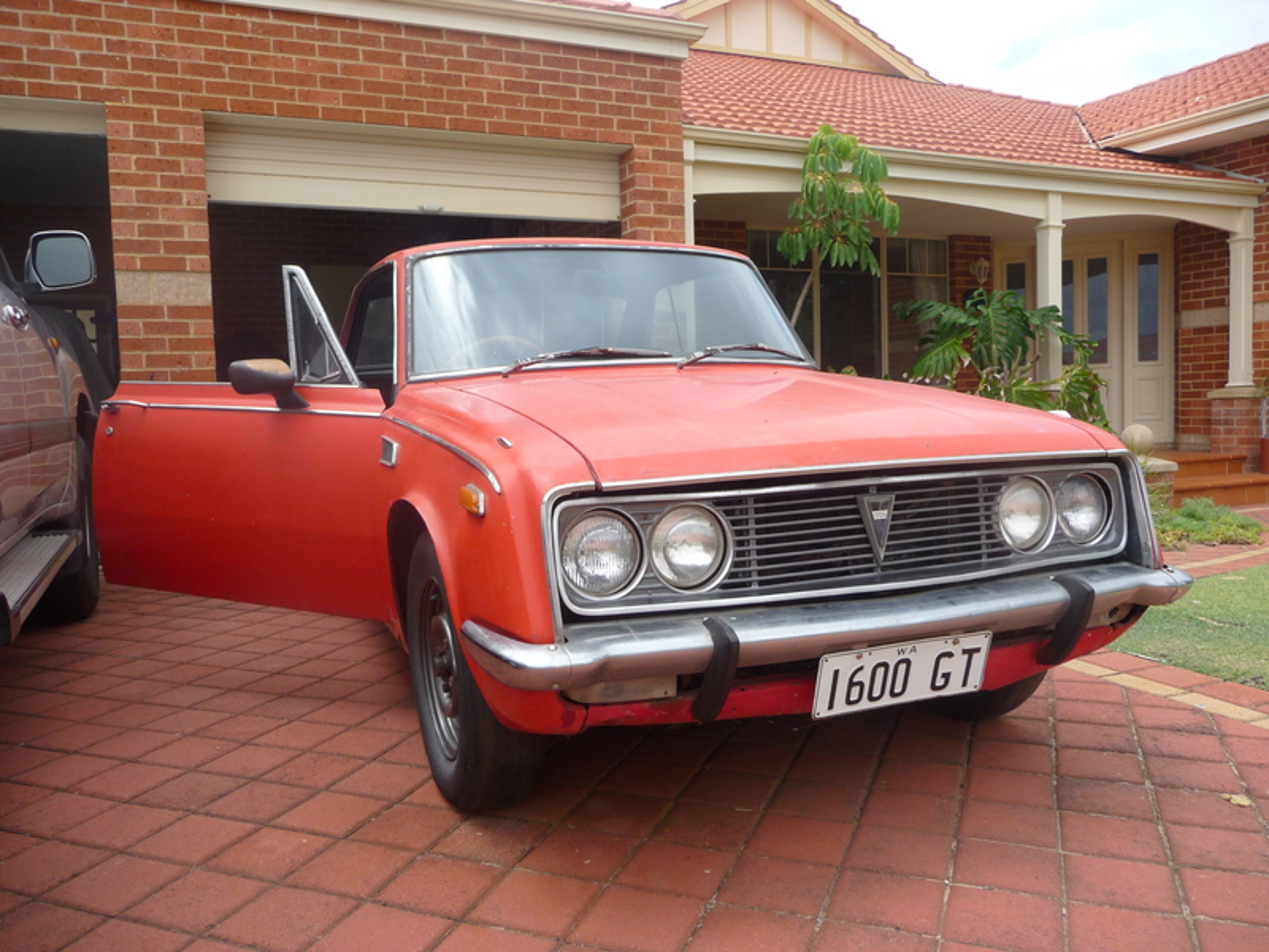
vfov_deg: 49.7
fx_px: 1026
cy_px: 476
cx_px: 634
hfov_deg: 63.4
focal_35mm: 28
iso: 100
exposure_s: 1/640
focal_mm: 4.7
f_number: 3.3
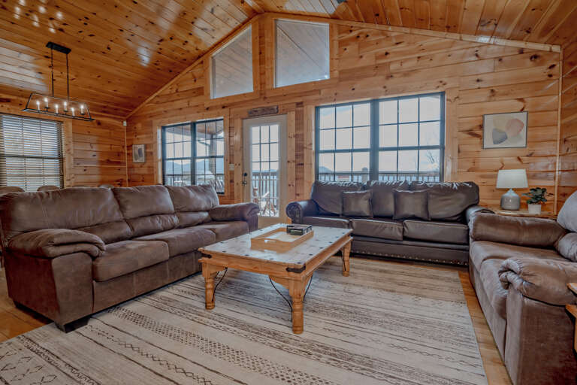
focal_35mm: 16
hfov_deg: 96.7
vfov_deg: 73.7
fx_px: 256
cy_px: 192
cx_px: 288
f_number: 8
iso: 320
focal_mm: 16
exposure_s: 1/100
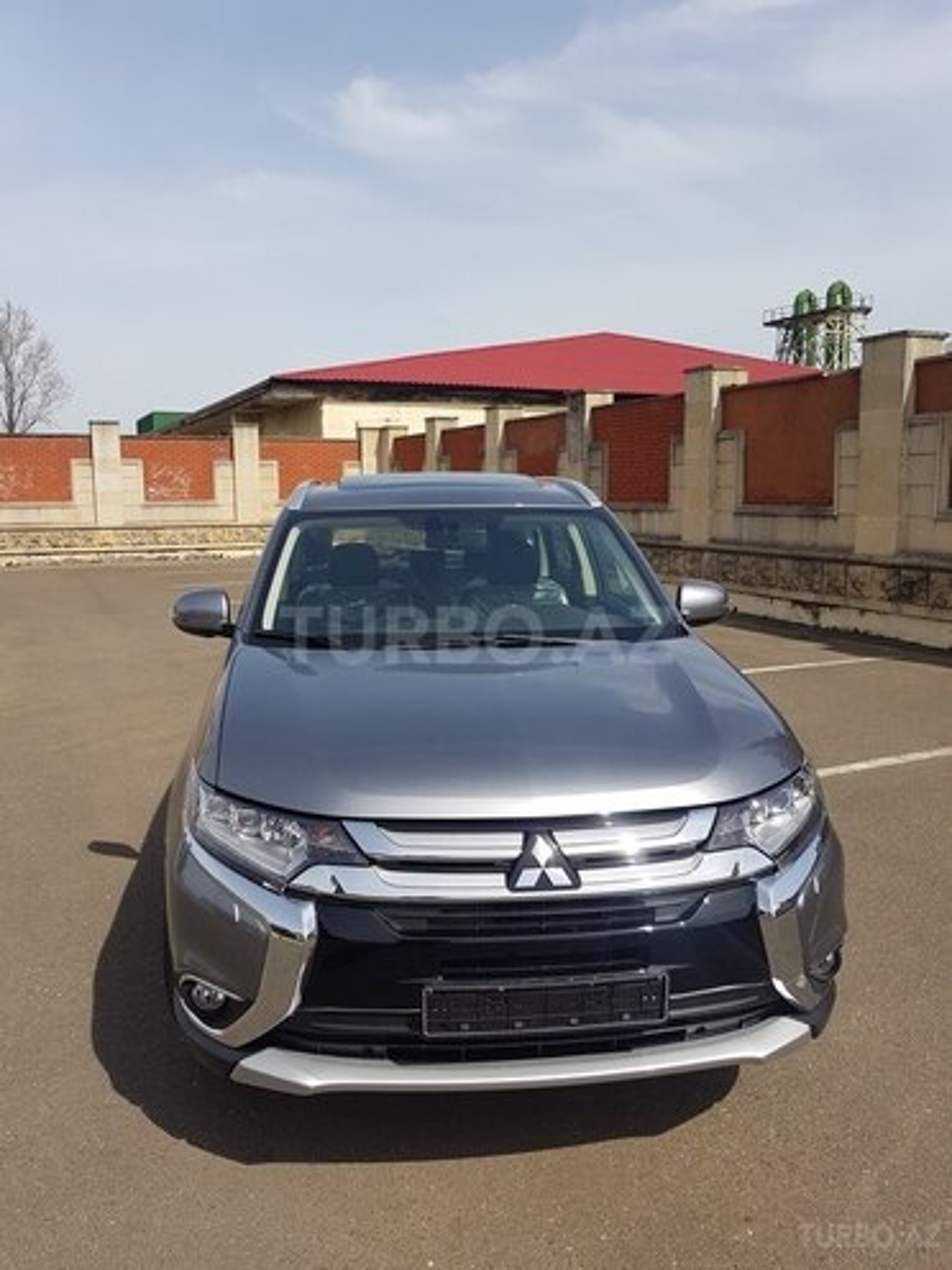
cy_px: 635
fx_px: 953
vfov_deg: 67.3
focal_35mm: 26
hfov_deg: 53.1
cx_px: 476
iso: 40
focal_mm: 4.2
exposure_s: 1/2384
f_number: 1.7
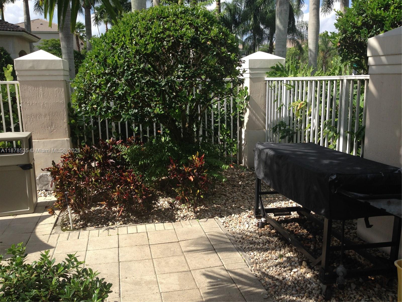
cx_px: 201
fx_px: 383
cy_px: 151
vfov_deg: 42.9
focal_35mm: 33
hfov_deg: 55.4
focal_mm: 4.12
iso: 50
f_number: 2.4
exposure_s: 1/1004
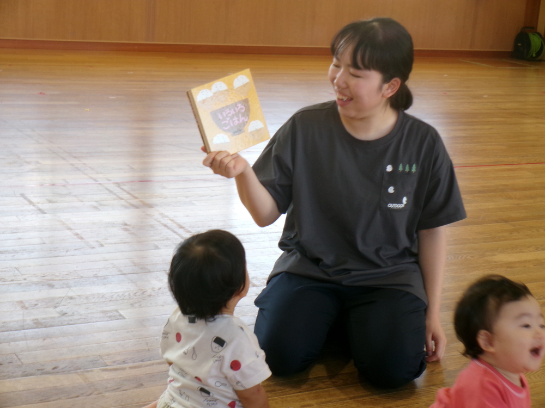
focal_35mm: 78
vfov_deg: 18.9
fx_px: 1228
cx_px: 272
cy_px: 204
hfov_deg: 25.0
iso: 168
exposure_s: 1/34
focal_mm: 14
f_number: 5.4
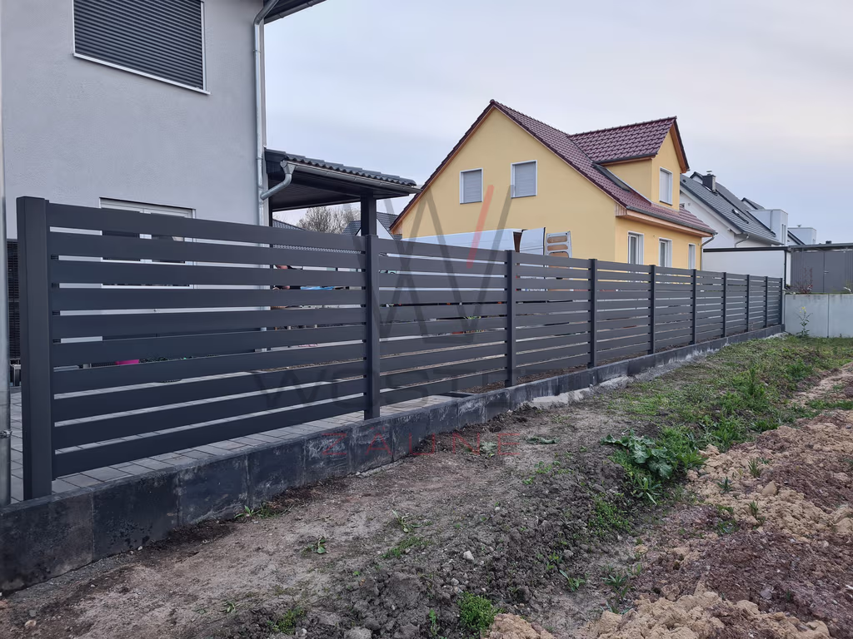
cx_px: 426
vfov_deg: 53.1
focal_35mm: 26
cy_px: 320
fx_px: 641
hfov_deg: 67.3
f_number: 1.8
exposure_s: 1/50
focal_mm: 5.4
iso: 80
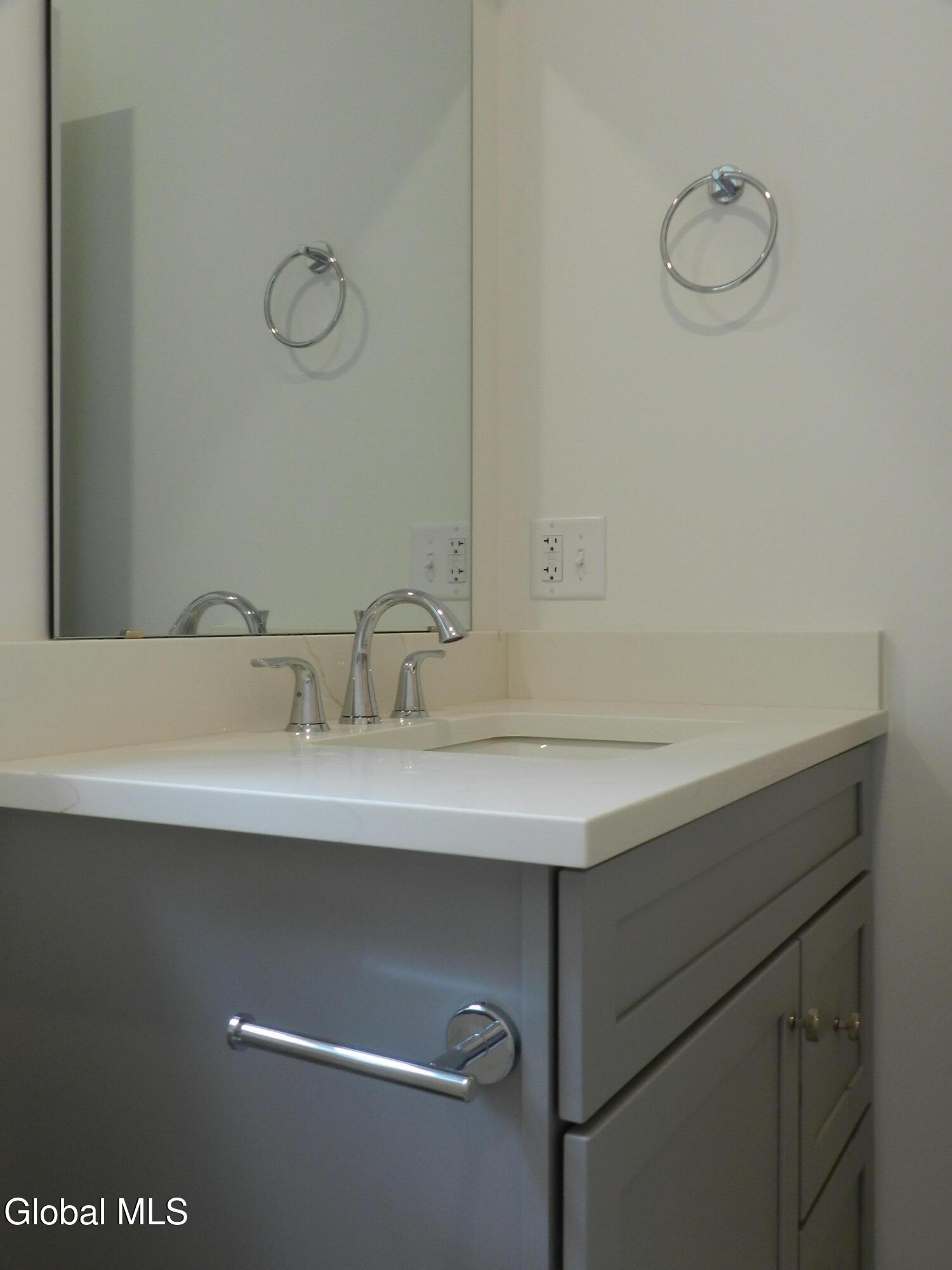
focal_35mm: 32
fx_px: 1173
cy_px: 635
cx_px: 476
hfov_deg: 44.2
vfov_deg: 56.8
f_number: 3.7
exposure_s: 1/30
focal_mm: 5.6
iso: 220
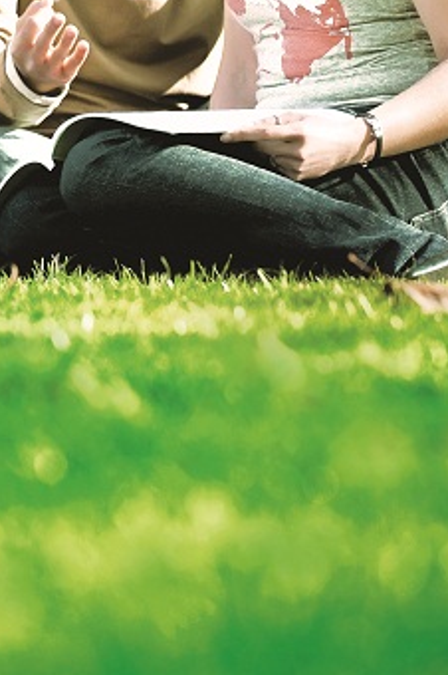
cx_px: -95
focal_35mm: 260
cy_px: -98
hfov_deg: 5.3
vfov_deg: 7.9
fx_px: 4863
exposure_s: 1/640
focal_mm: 98
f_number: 3.5
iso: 400
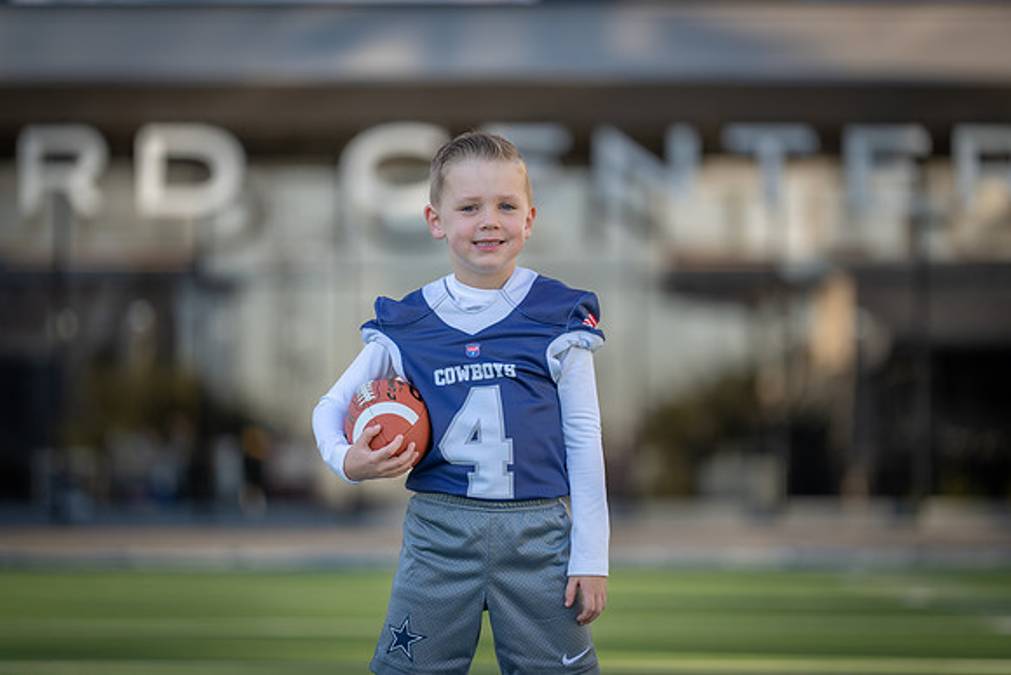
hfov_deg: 11.6
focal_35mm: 177
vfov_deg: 7.7
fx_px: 4981
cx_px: 506
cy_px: 338
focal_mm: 175
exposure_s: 1/500
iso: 100
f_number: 2.8
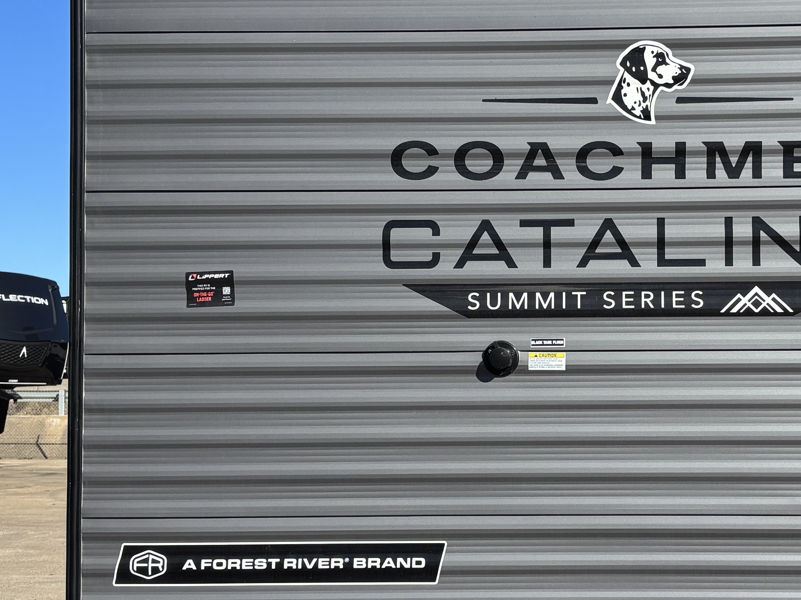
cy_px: 317
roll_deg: +0.1
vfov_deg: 23.3
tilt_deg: +2.0
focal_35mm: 63
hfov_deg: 30.3
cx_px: 586
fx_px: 1458
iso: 50
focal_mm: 5.96
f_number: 1.6
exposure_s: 1/3413
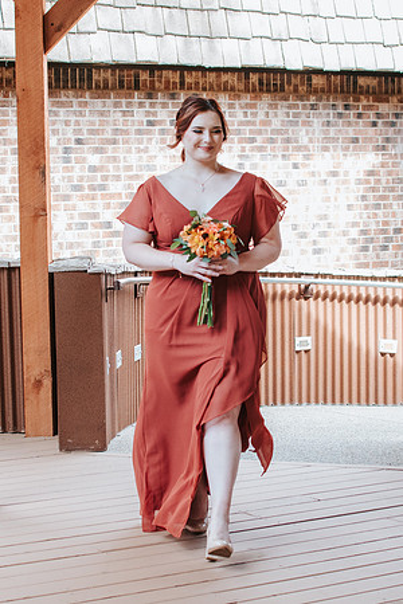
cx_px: 212
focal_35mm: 91
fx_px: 1536
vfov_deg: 22.3
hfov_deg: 15.0
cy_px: 290
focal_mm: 35
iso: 800
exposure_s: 1/250
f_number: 3.5
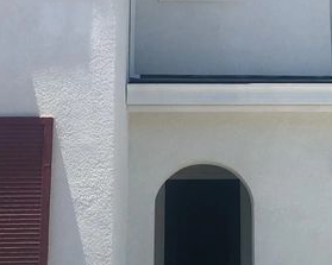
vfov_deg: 14.8
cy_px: 72
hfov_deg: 18.3
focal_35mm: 104
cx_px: 273
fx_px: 1022
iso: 25
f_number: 2.2
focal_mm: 4.15
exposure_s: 1/894
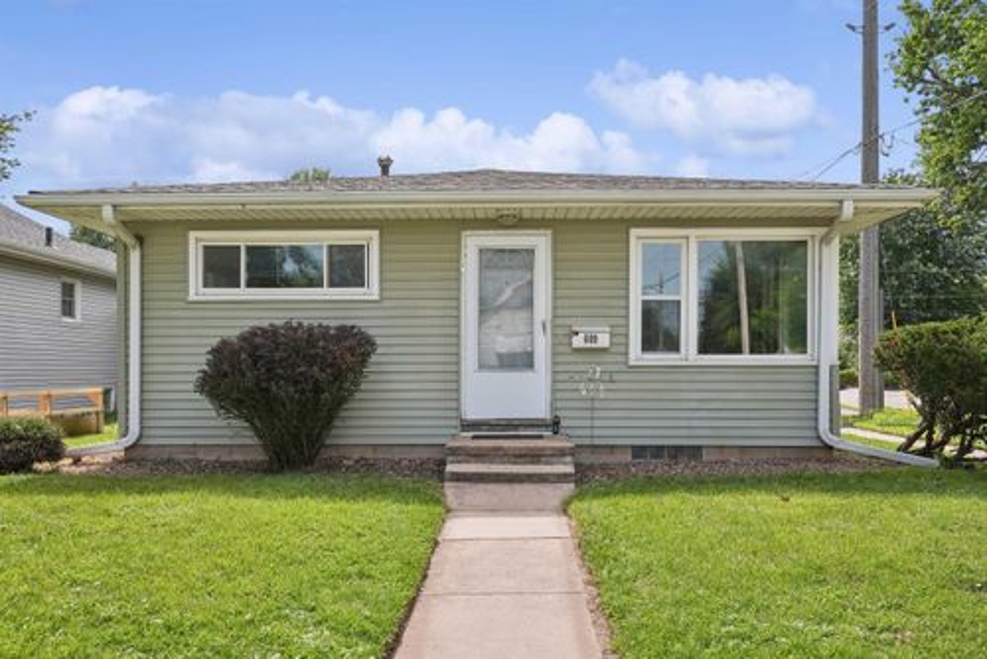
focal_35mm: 28
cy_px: 330
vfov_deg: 46.5
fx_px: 768
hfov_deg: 65.4
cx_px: 494
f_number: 9
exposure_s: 1/640
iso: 400
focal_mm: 28
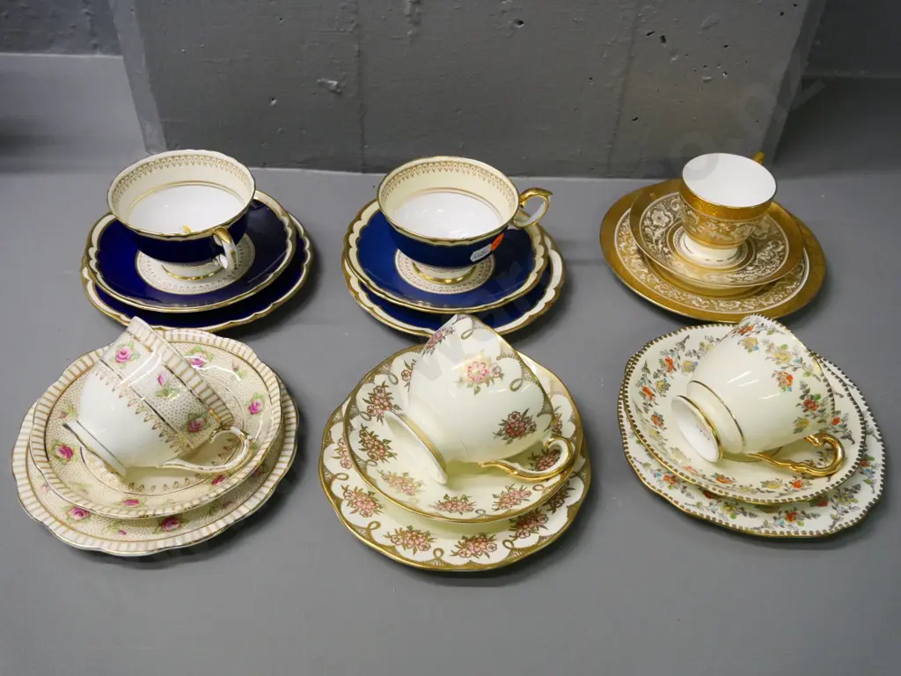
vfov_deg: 39.7
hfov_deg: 51.4
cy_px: 338
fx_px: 937
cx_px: 450
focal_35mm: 36
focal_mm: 18
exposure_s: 1/250
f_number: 5
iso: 3200
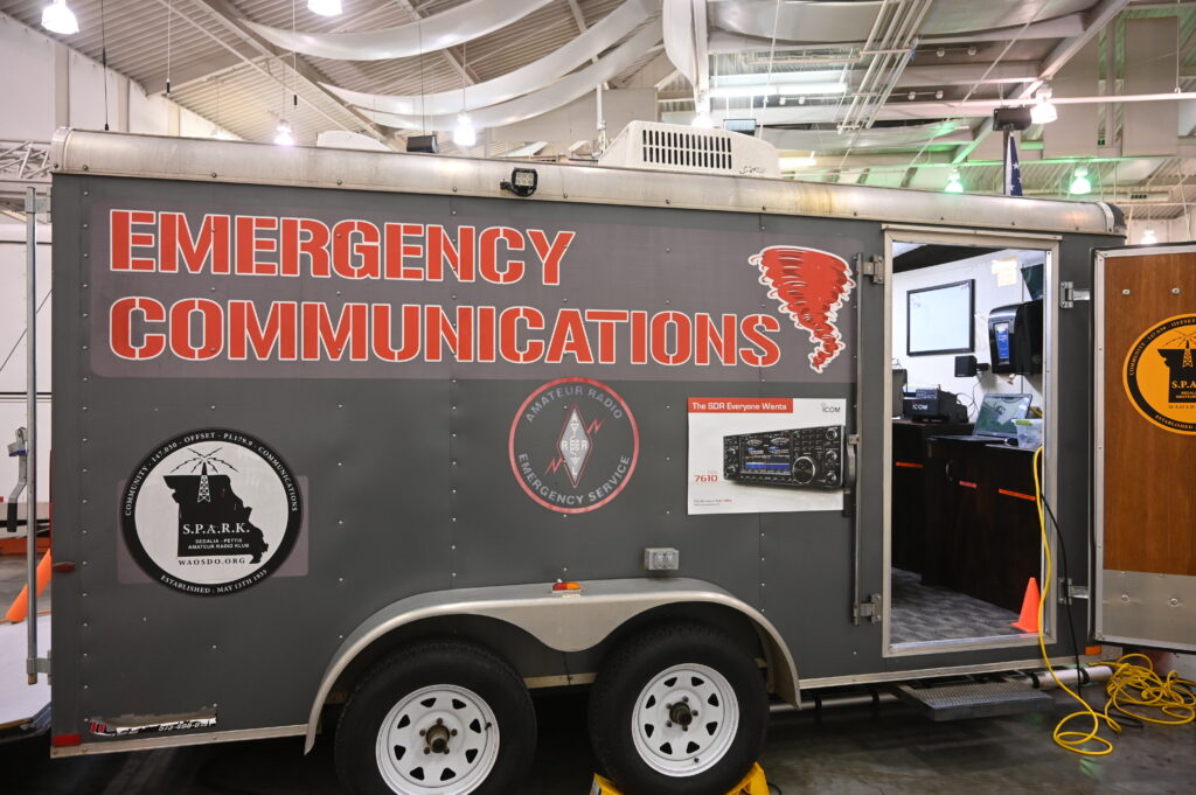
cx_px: 598
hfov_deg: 73.8
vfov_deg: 53.1
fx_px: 797
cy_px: 398
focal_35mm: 24
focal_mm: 24
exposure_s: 1/125
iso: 1800
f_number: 4
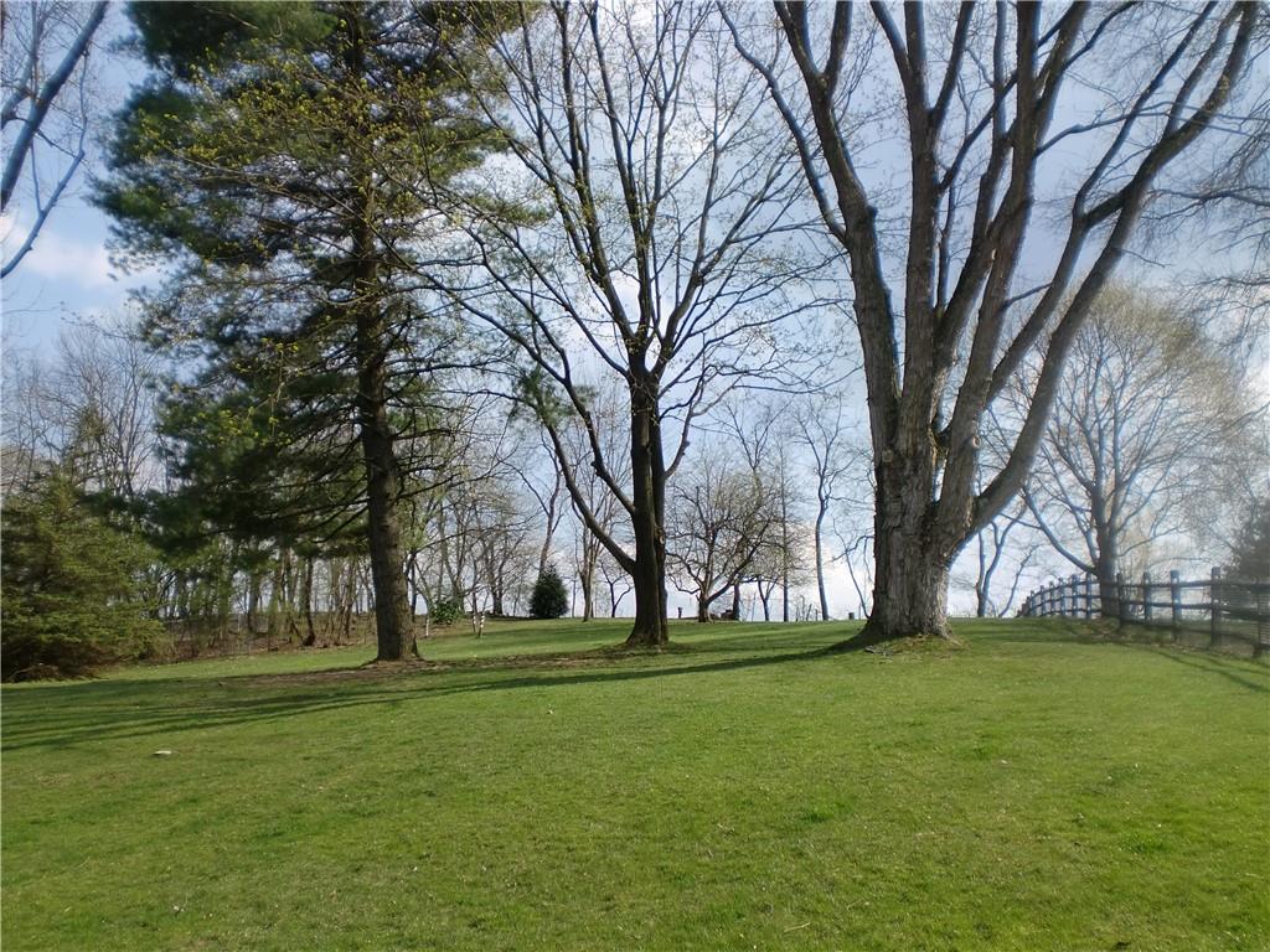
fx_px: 1284
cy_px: 476
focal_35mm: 35
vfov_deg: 40.7
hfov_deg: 52.6
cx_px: 635
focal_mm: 6.3
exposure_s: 1/640
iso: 64
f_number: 3.1
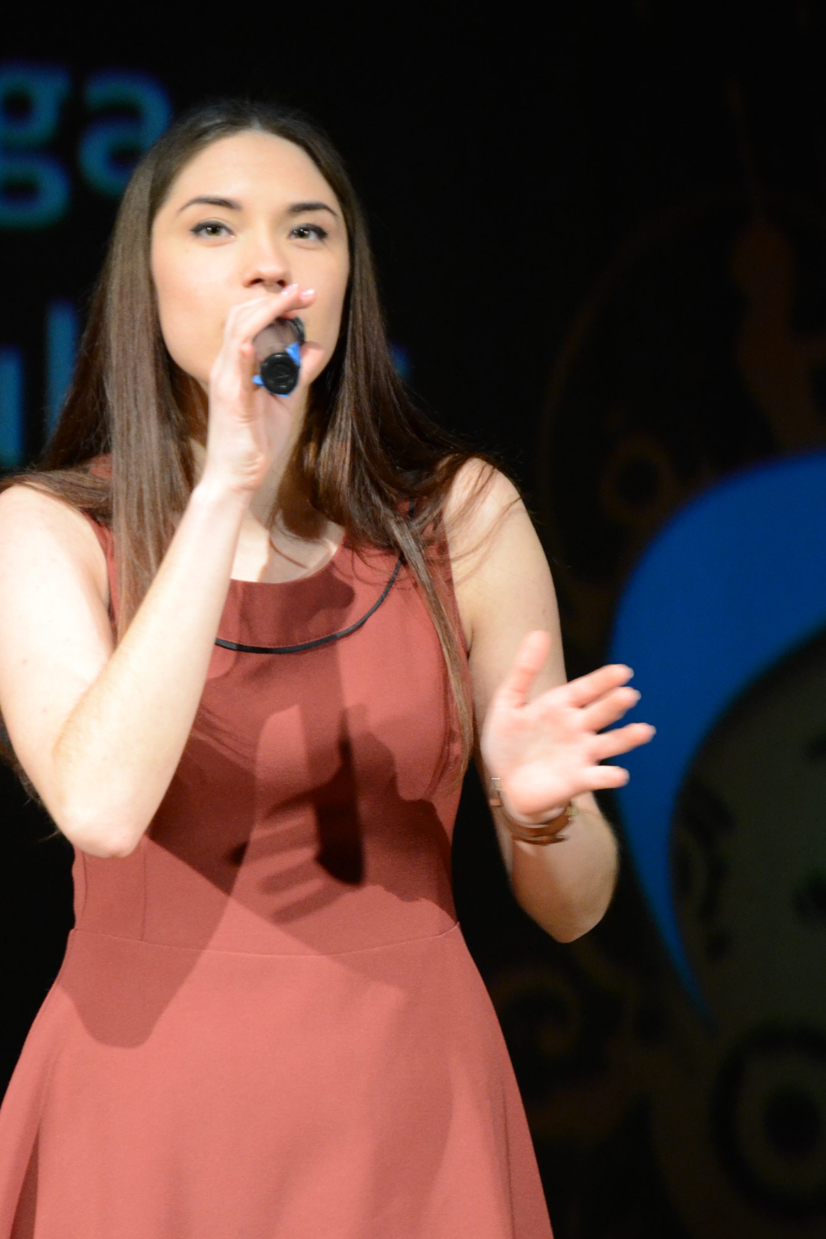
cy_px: 694
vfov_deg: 7.4
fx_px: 9625
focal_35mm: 280
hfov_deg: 4.9
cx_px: 373
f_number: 5.6
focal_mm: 135
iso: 1600
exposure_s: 1/50
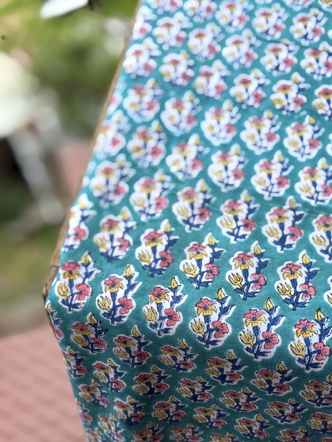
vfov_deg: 39.7
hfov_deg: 30.3
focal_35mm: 48
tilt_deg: -57.4
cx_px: 166
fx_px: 614
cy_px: 221
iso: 64
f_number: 1.78
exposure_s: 1/876
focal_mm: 6.76
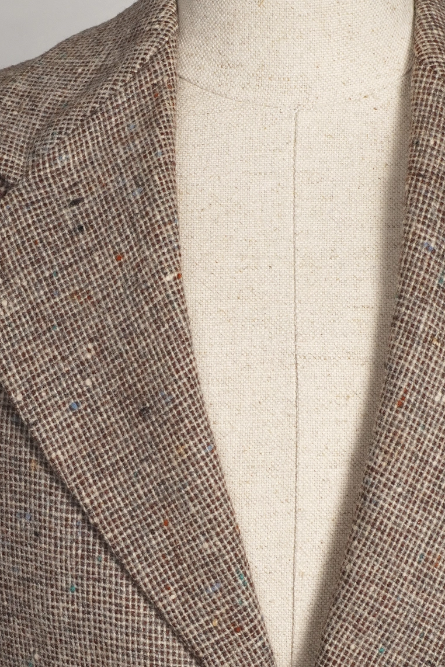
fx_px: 2242
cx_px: 117
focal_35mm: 121
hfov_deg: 11.3
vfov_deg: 16.8
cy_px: 508
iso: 400
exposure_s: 1/50
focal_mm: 32
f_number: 7.1
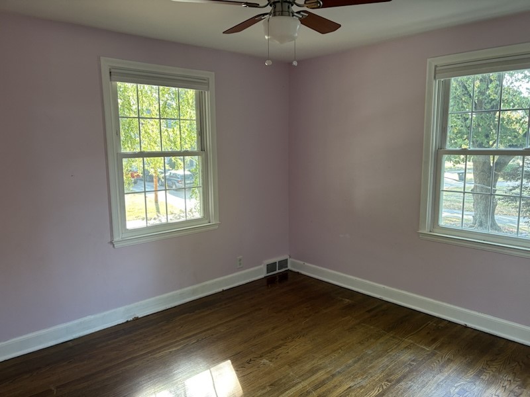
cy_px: 198
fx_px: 398
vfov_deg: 53.1
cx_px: 265
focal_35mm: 26
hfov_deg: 67.3
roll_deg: +1.1
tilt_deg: -8.8
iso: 125
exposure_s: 1/63
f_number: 1.6
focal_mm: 5.96
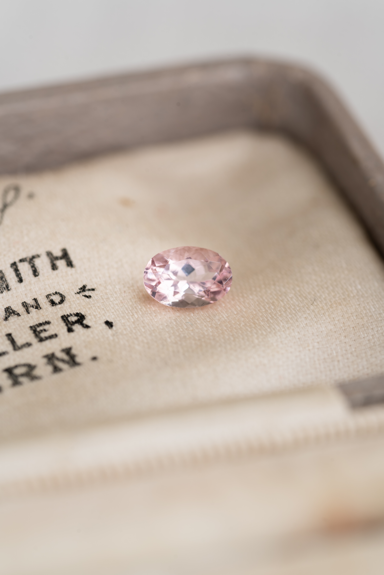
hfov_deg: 15.2
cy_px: 288
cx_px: 192
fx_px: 1440
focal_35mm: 90
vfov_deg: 22.6
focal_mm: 90
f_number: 6.3
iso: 100
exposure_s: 1/8
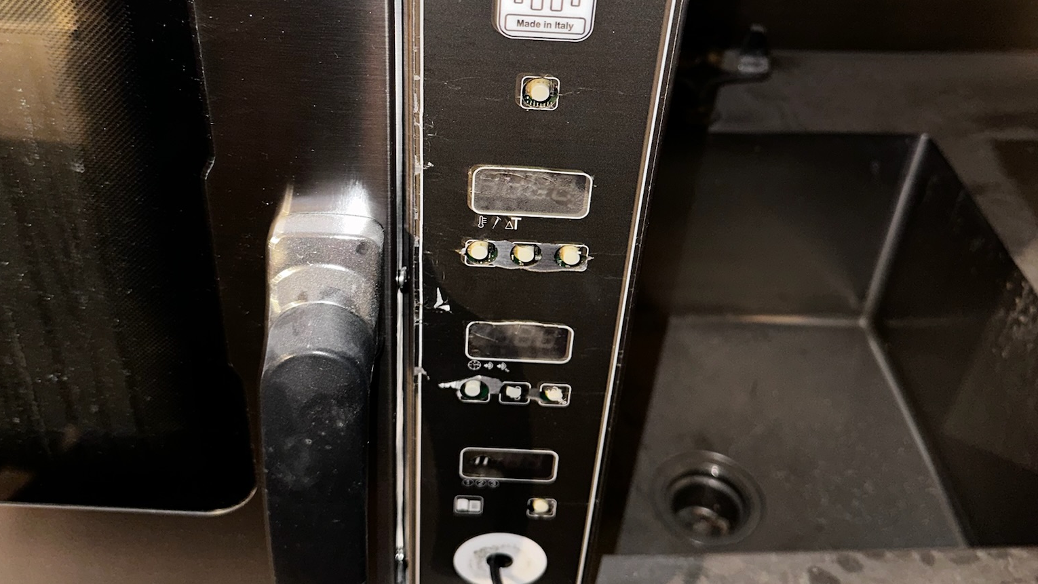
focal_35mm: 35
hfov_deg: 56.6
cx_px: 518
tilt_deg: -33.7
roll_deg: -2.0
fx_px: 963
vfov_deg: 33.3
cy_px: 173
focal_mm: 6.86
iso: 64
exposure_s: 1/4
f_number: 1.78
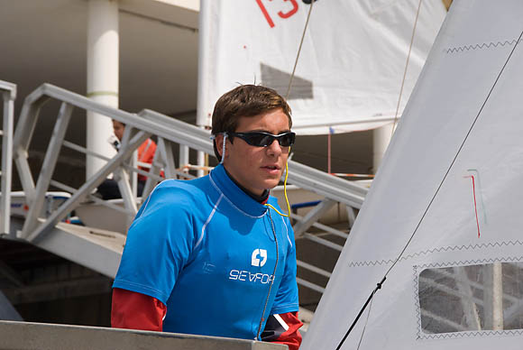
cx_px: 262
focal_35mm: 168
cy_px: 175
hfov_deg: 12.2
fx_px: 2443
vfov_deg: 8.2
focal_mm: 112
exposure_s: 1/250
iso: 200
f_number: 16
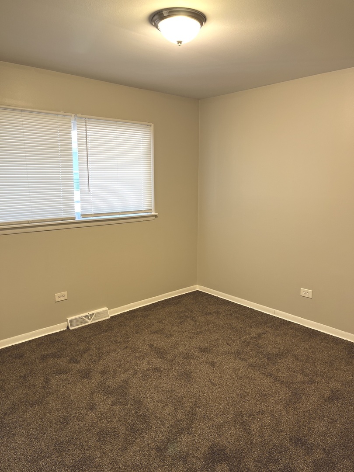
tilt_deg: -9.6
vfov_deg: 67.3
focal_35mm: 26
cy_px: 236
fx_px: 355
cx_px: 177
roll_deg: -0.6
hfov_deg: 53.1
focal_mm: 5.1
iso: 80
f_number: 1.6
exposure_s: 1/60
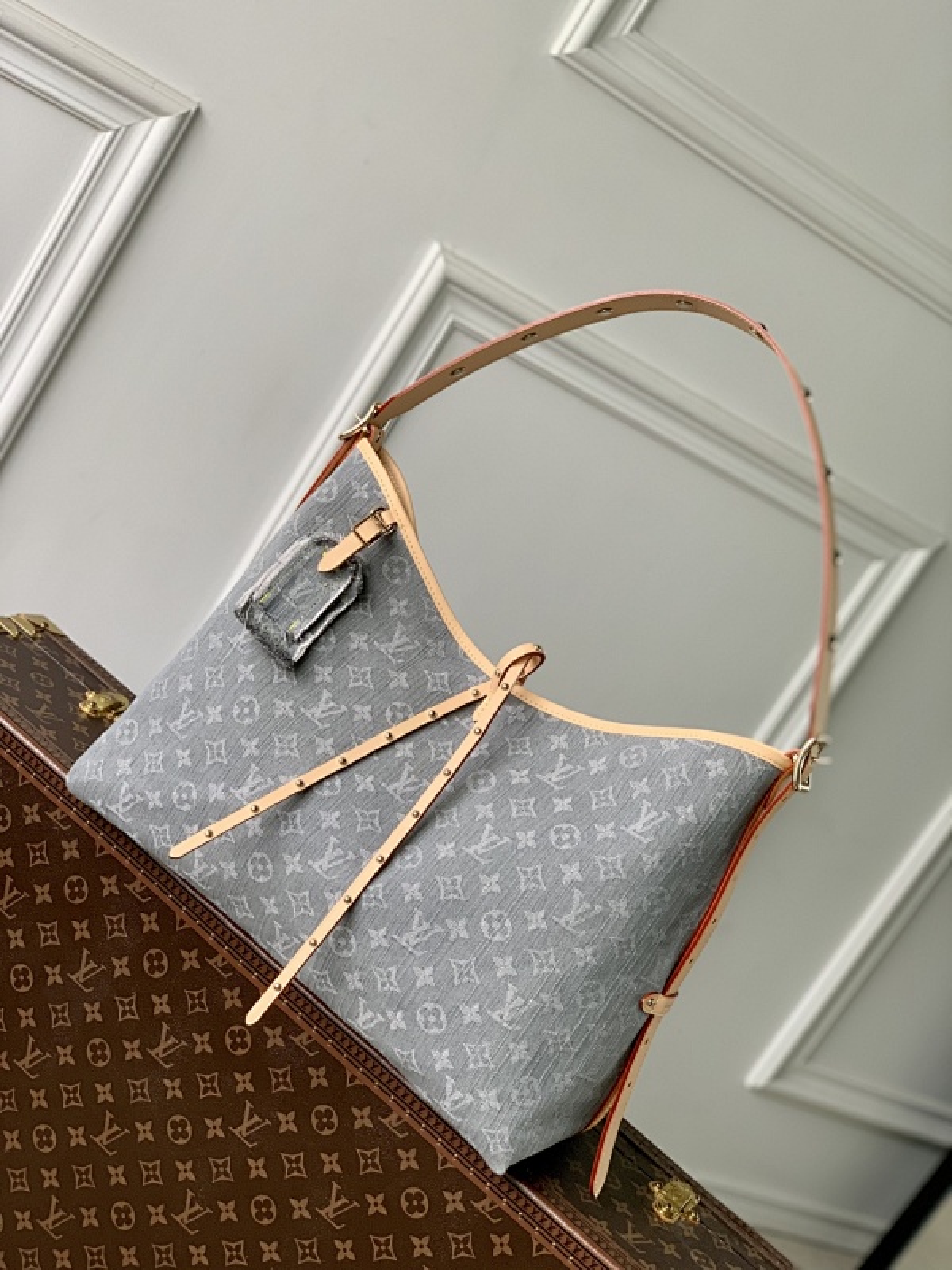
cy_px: 635
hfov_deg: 28.0
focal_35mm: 52
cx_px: 476
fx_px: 1907
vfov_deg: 36.8
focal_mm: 6
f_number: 2.4
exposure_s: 1/122
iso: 64
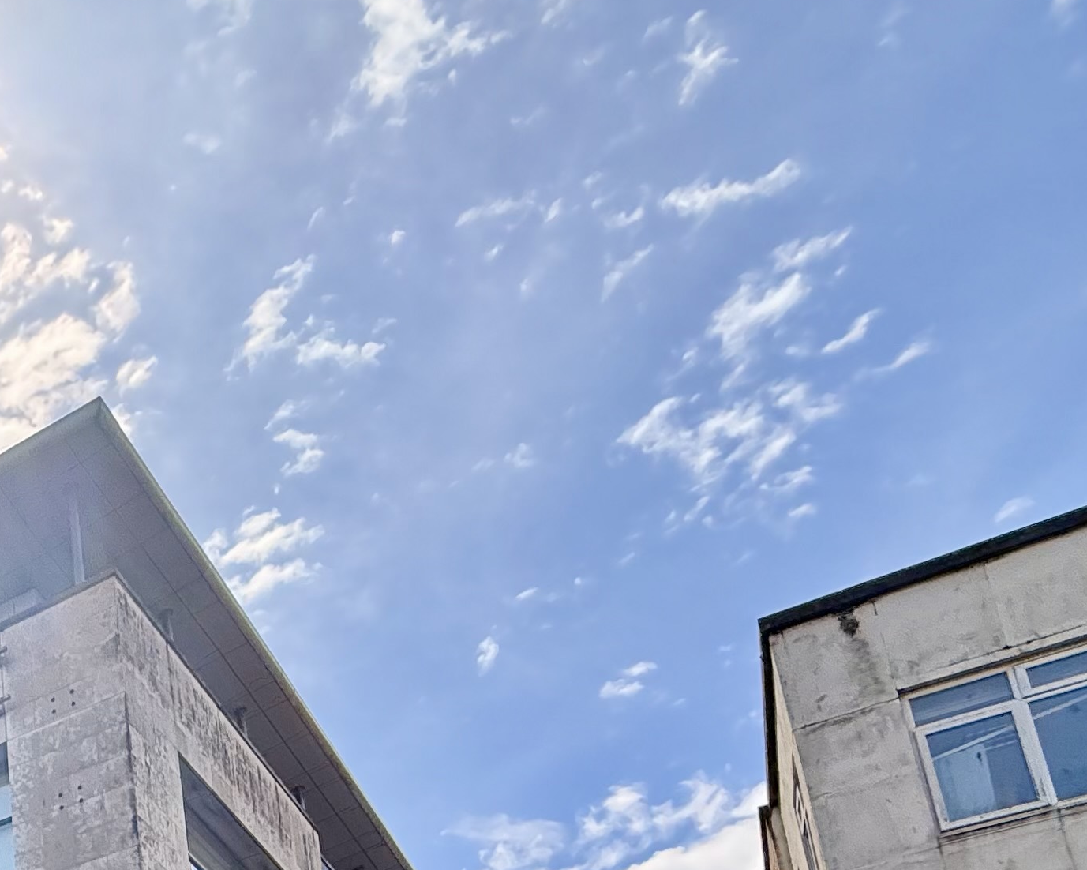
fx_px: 1287
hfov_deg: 36.5
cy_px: 1169
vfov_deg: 29.2
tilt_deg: +16.3
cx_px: -186
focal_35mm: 40
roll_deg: +1.3
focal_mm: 2.22
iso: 64
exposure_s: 1/1795
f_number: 2.2
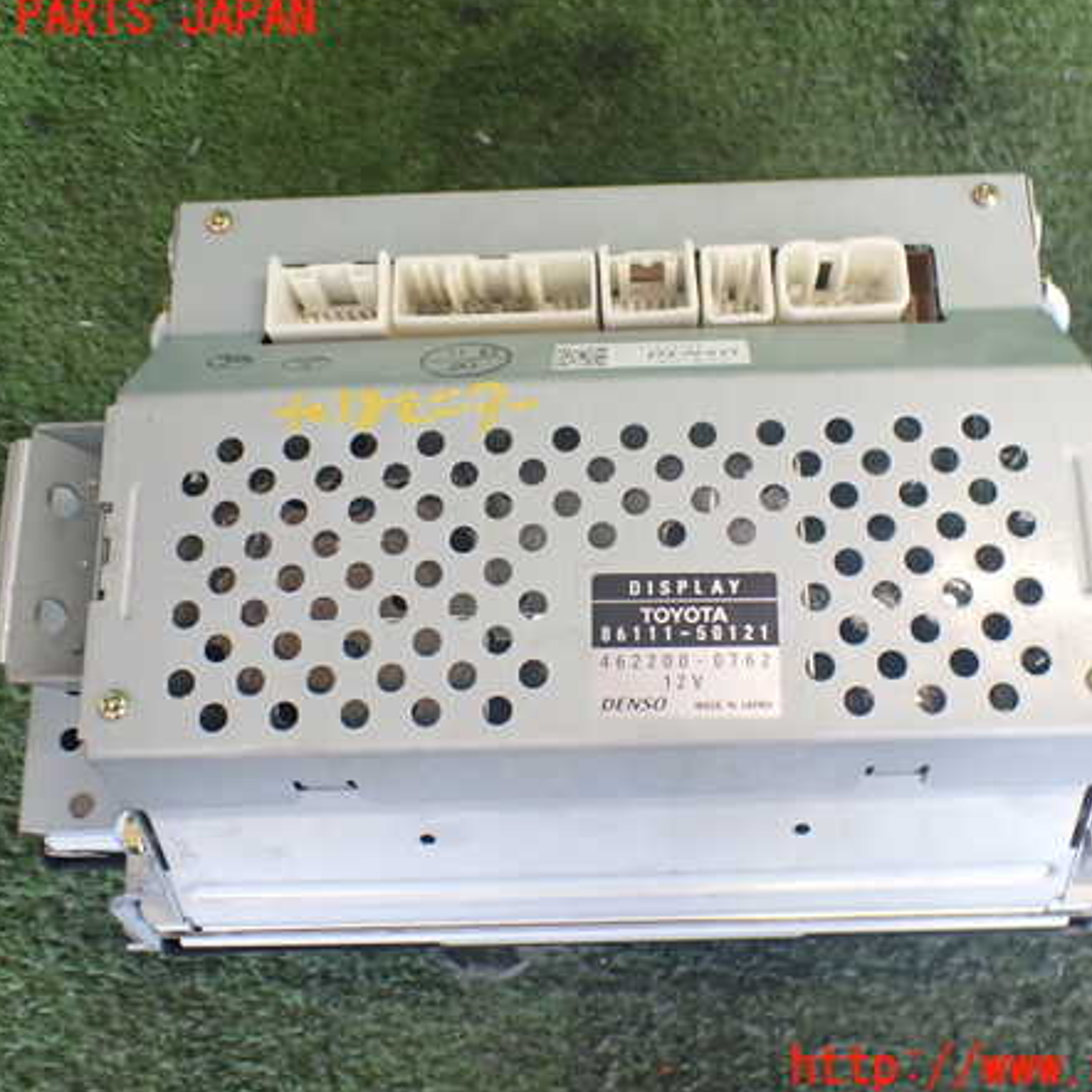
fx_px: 1285
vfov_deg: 46.0
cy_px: 544
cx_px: 608
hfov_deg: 46.0
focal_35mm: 36
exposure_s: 1/125
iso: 640
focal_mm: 5.4
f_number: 2.3
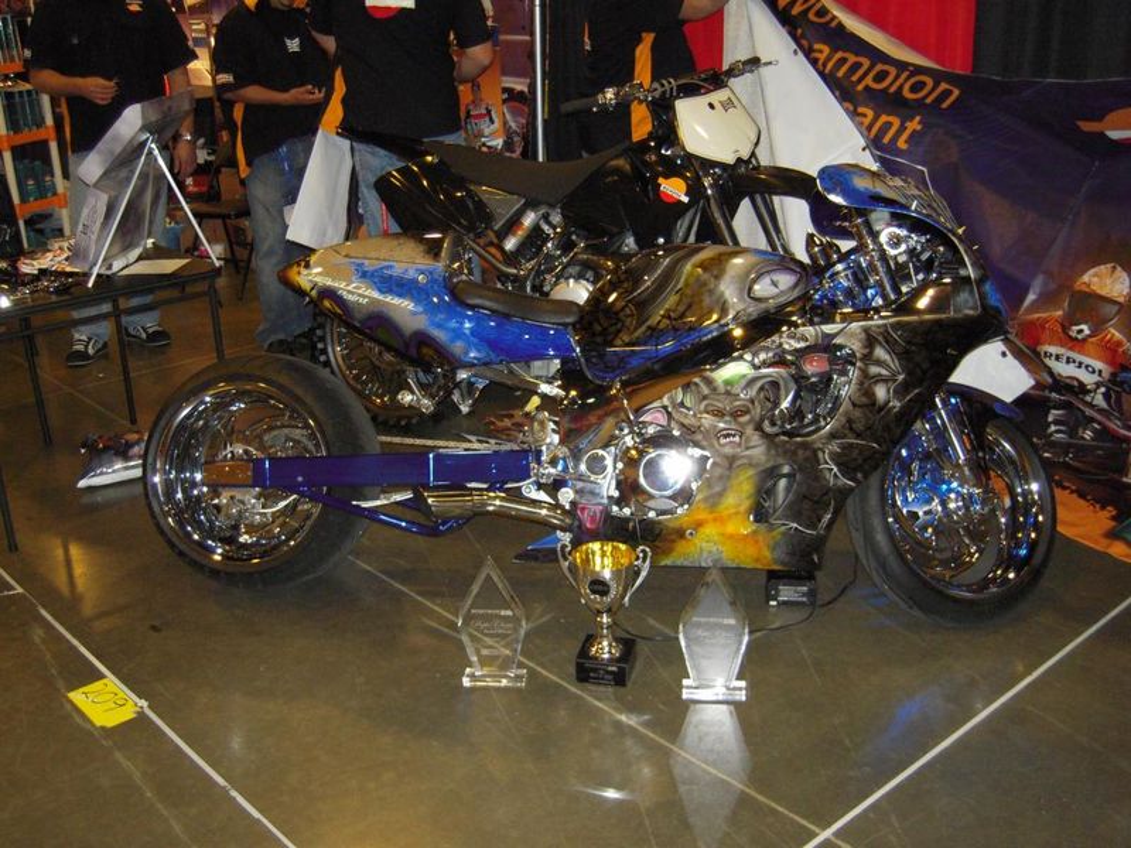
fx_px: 1209
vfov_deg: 38.7
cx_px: 566
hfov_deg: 50.1
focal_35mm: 37
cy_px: 424
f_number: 3
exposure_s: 1/125
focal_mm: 6.5
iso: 500
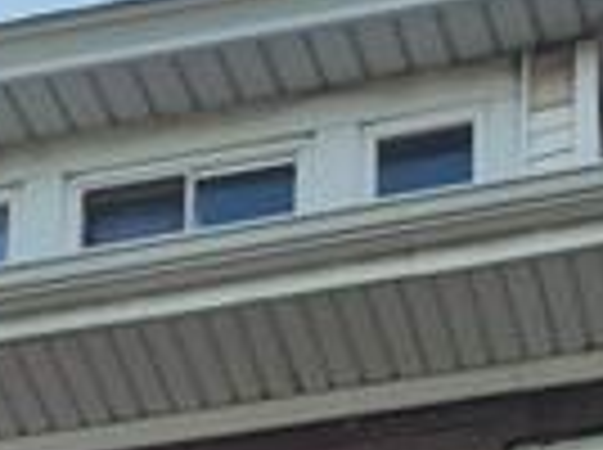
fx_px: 3060
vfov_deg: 7.3
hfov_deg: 11.2
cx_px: 220
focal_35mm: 176
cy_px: 1408
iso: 25
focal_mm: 5.4
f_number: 1.8
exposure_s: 1/2528
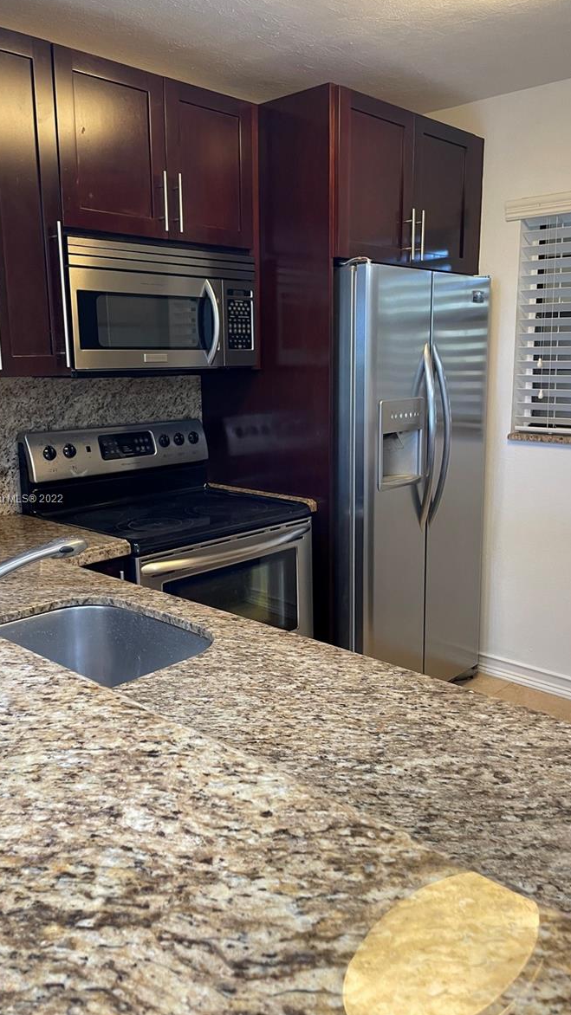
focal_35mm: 29
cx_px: 295
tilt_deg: -8.0
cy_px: 500
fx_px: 781
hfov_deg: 40.2
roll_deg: +1.9
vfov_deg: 66.1
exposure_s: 1/60
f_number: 1.6
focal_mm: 4.2
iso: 160
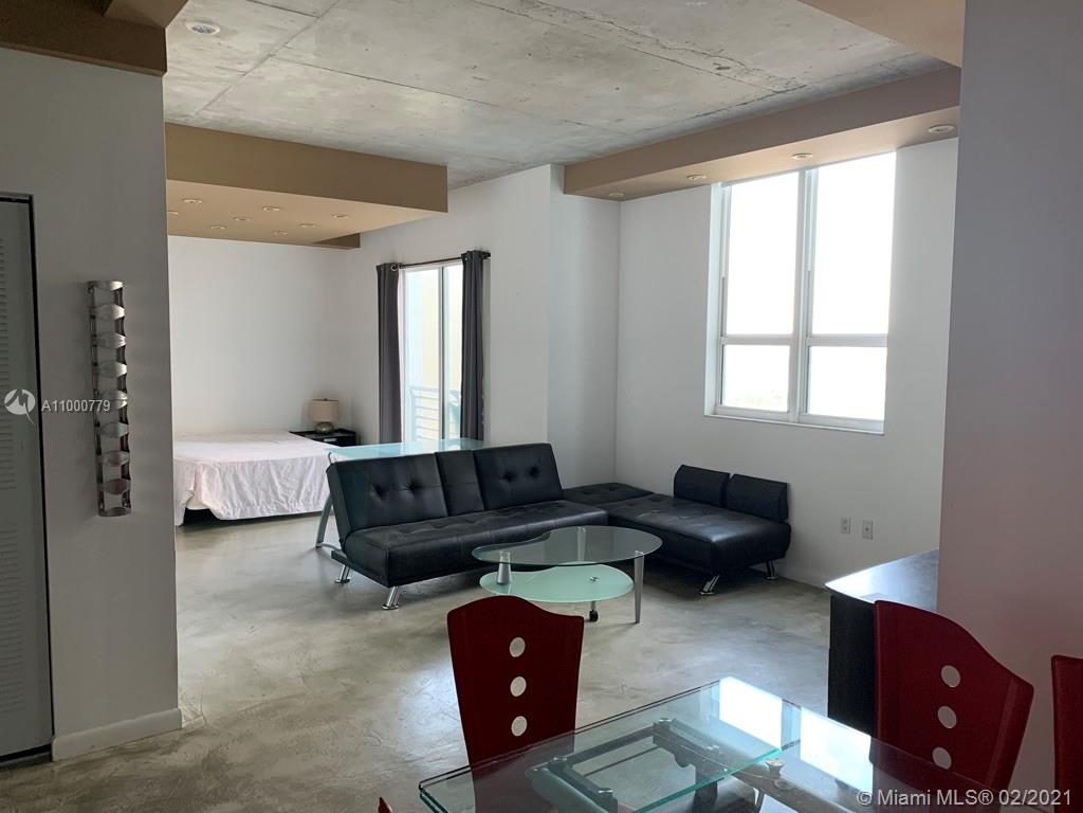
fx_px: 813
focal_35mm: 26
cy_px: 406
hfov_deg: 67.3
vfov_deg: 53.1
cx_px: 542
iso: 100
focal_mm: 4.25
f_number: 1.8
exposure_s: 1/60
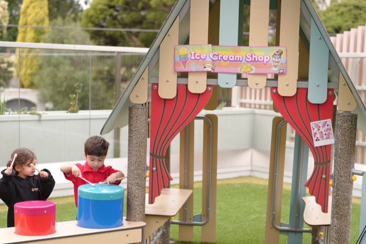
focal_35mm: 68
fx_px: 691
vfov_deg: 20.0
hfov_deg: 29.7
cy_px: 142
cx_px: 173
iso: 200
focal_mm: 50
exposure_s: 1/640
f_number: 2
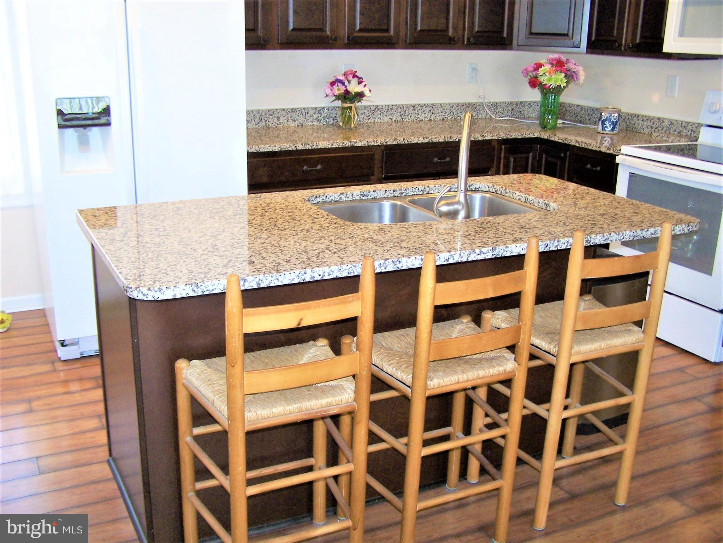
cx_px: 362
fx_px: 794
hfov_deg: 49.0
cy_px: 272
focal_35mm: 38
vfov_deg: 37.7
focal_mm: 6.3
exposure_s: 1/60
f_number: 2.8
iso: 140
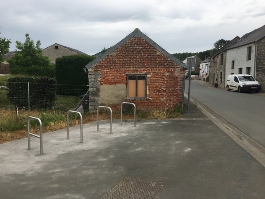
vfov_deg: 48.2
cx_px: 132
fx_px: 222
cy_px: 100
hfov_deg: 61.7
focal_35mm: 29
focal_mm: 4.15
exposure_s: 1/630
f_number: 2.2
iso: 25
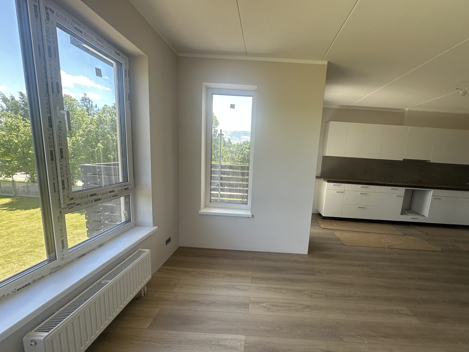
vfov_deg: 77.9
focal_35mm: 16
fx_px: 217
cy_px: 192
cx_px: 262
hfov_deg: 94.1
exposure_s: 1/103
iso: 40
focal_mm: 2.22
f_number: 2.2
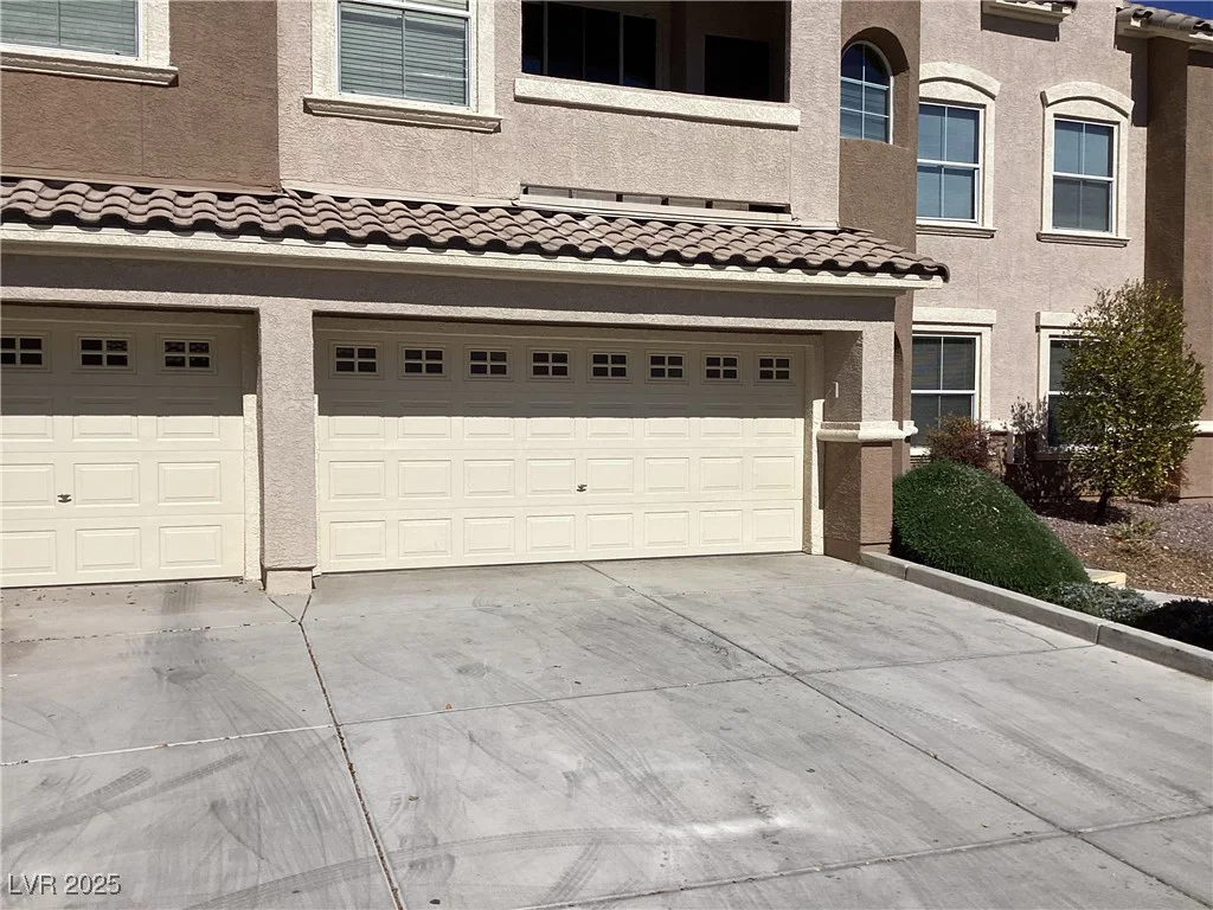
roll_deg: +0.3
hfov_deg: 58.4
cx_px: 606
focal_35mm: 31
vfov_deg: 45.4
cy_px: 455
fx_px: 1086
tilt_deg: -3.4
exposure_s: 1/4292
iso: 25
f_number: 2.4
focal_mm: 3.3
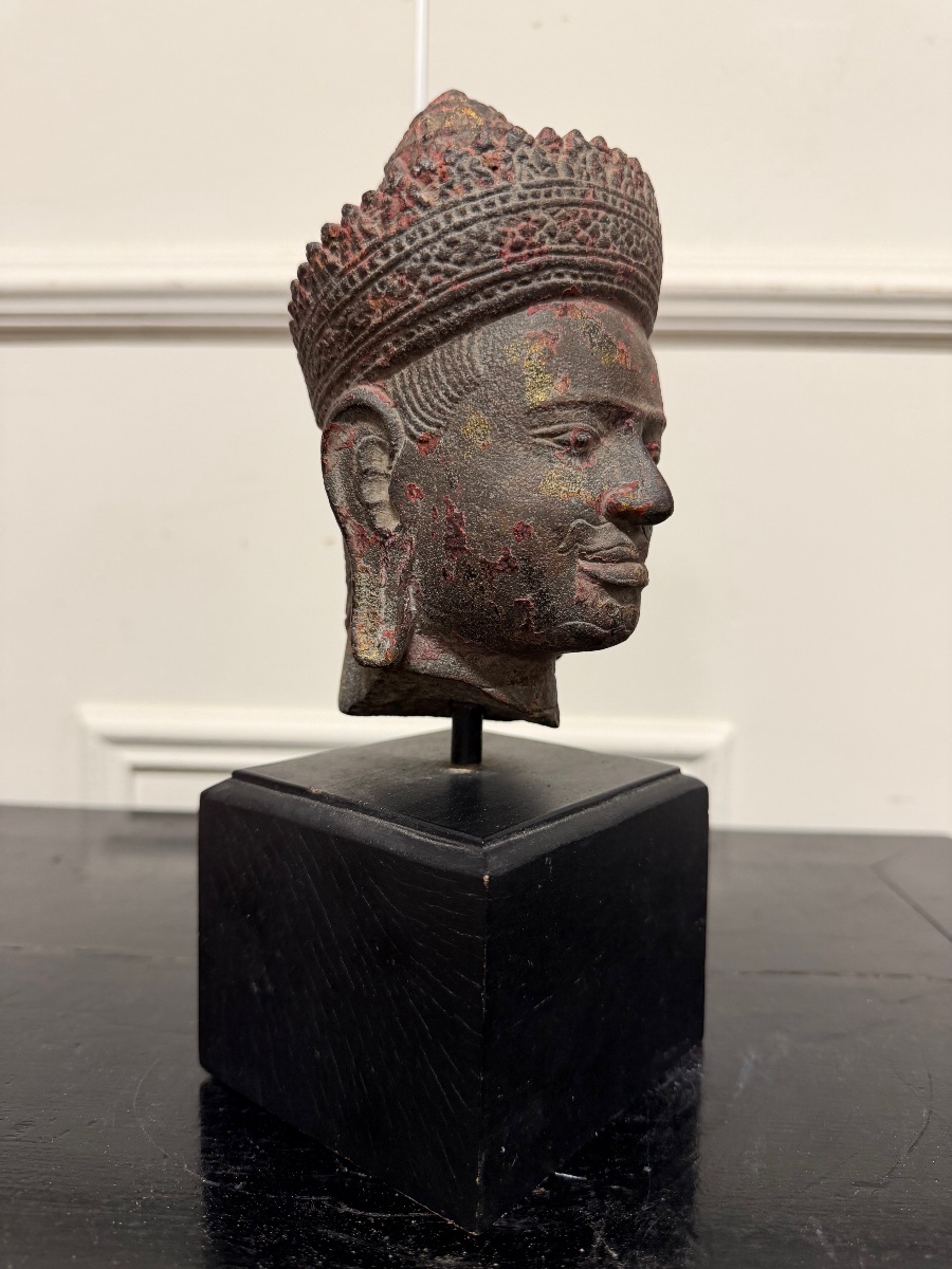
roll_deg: -1.0
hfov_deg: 56.8
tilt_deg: -4.3
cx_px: 476
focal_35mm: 24
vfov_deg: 71.6
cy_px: 634
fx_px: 880
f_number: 1.78
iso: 200
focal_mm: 6.76
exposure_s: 1/50
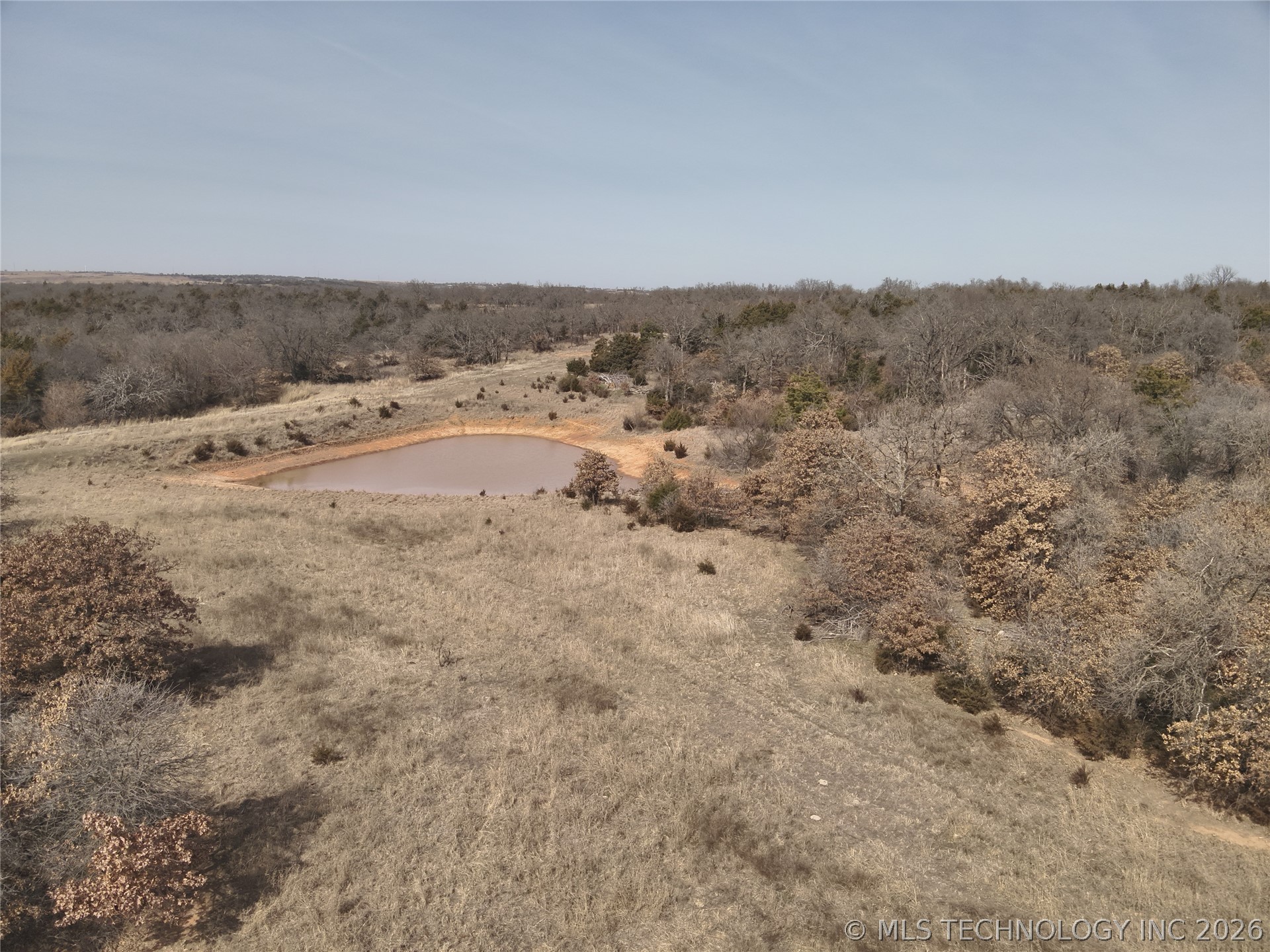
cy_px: 476
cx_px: 635
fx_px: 881
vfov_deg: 56.8
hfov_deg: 71.6
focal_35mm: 24
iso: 100
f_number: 2.8
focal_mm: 4.4
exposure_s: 1/1000
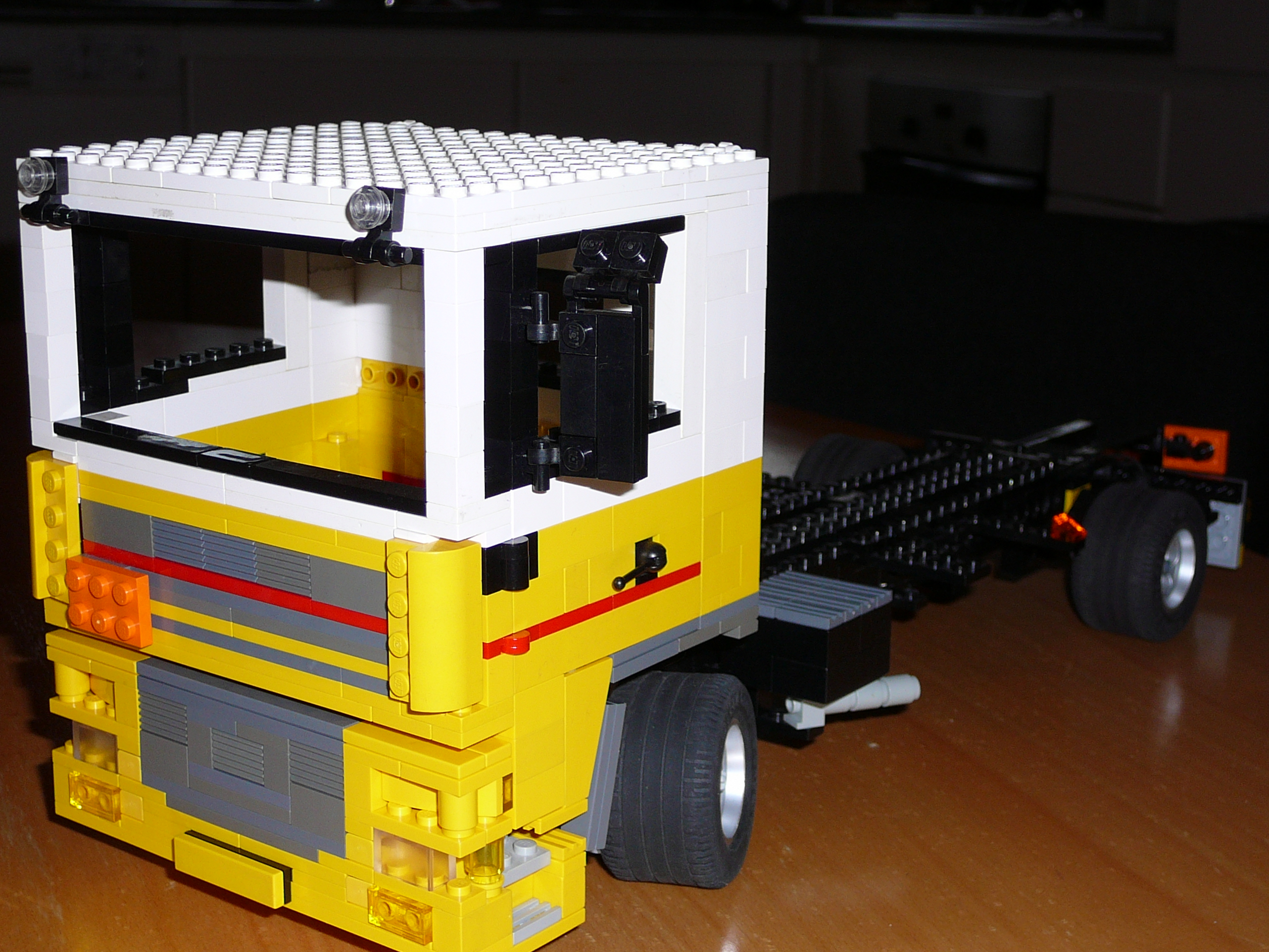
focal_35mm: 53
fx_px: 1943
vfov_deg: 27.5
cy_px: 480
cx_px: 626
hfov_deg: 36.2
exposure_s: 1/30
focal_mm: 7.8
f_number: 3.4
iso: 80
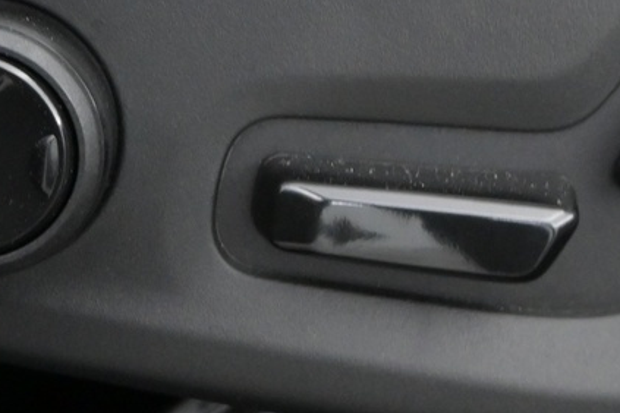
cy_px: 35
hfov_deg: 22.1
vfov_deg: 14.7
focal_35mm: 92
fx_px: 1584
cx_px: 344
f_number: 3.5
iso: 2800
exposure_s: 1/25
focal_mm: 16
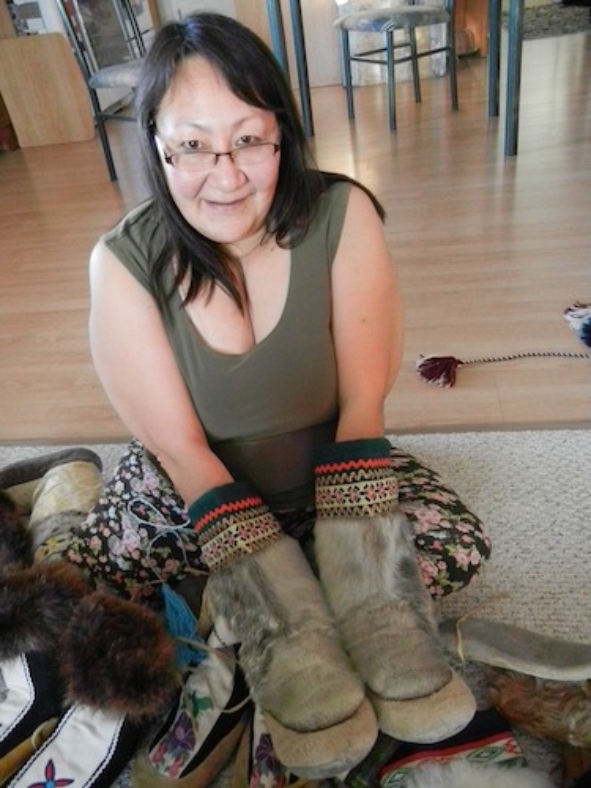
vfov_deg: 60.0
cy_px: 394
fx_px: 683
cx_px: 296
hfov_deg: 46.8
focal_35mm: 30
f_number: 3.5
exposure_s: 1/60.2
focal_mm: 5.4
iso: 1600
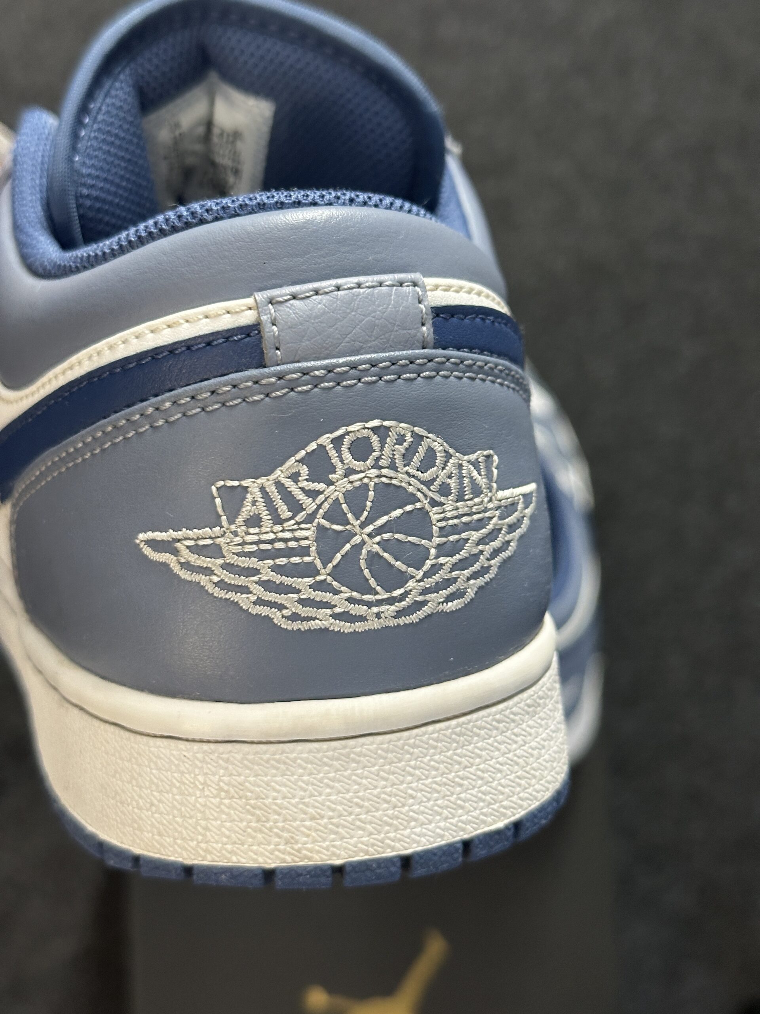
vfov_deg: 39.7
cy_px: 507
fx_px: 1405
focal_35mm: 48
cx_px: 380
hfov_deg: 30.3
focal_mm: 6.86
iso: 200
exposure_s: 1/33
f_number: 1.78
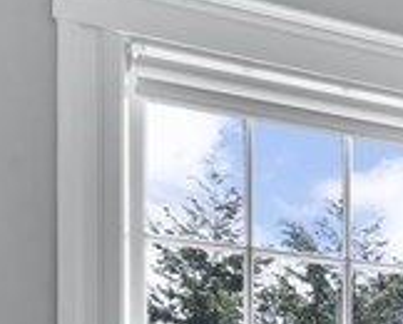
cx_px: 943
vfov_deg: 14.5
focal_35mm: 95
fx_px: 1134
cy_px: 555
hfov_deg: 14.3
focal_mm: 16
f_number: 11
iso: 400
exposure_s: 1/4
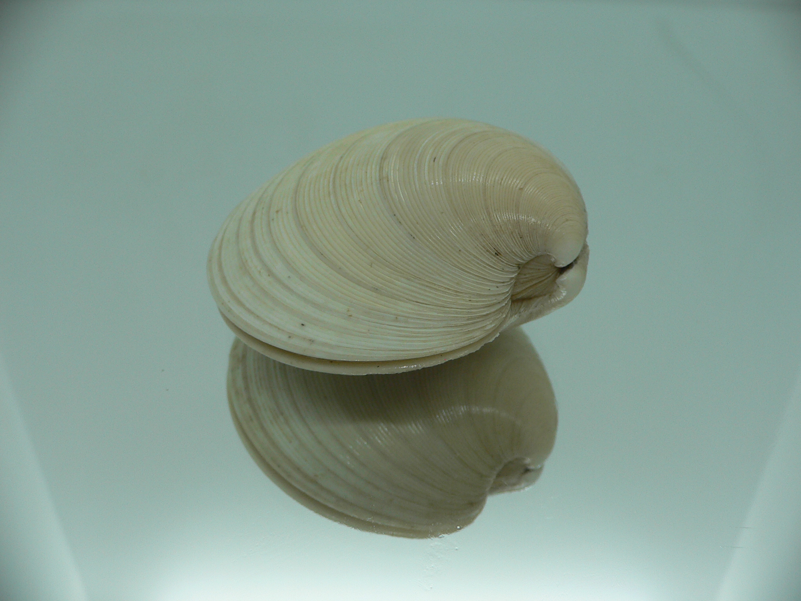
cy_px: 300
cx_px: 400
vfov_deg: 40.7
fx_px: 810
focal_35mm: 35
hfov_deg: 52.6
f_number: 2.8
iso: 80
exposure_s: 1/60
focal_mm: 4.6
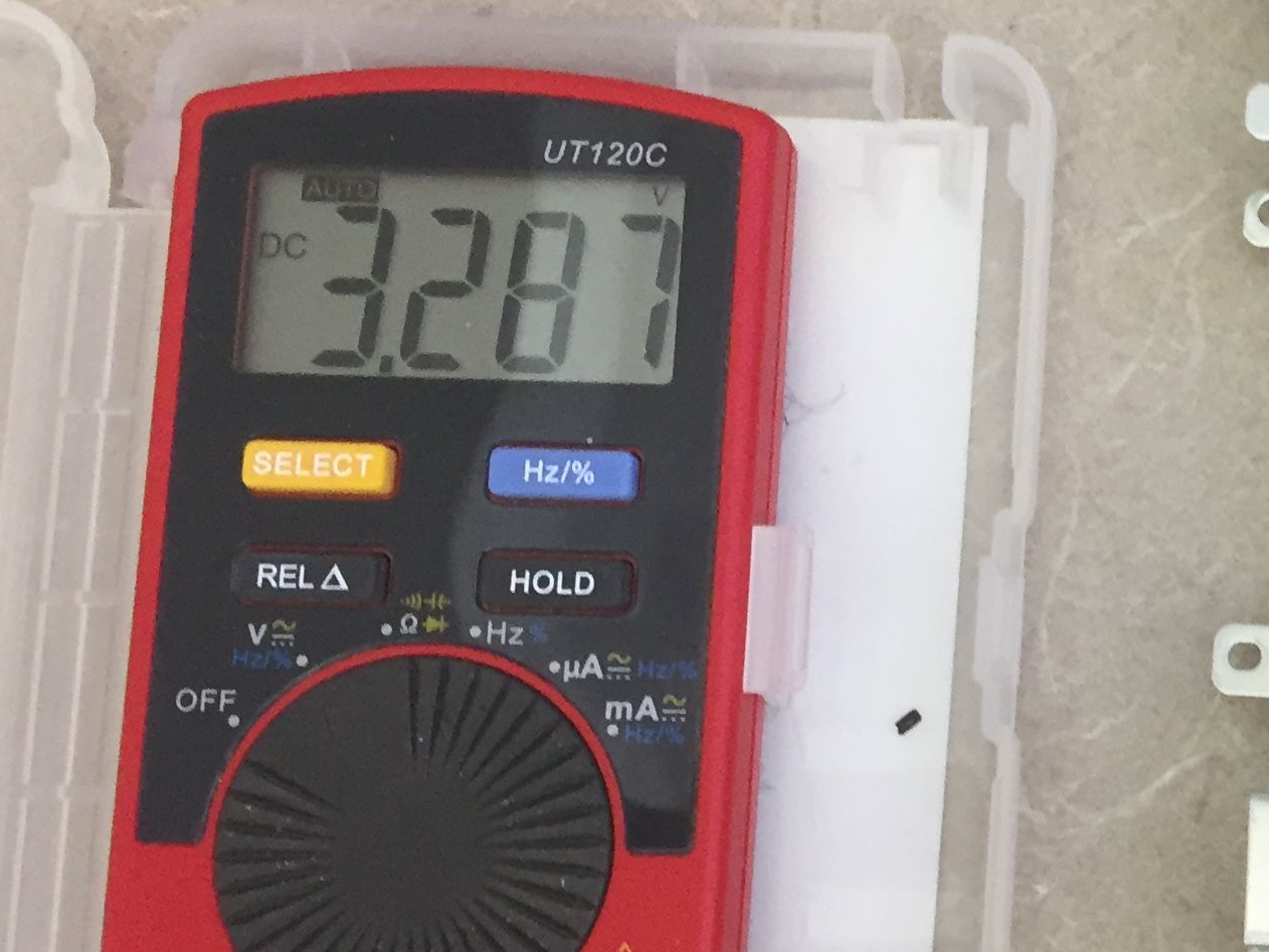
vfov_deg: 19.6
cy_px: 651
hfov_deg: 23.5
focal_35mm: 75
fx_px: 2750
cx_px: 1563
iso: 100
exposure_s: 1/30
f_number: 2.2
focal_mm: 4.15
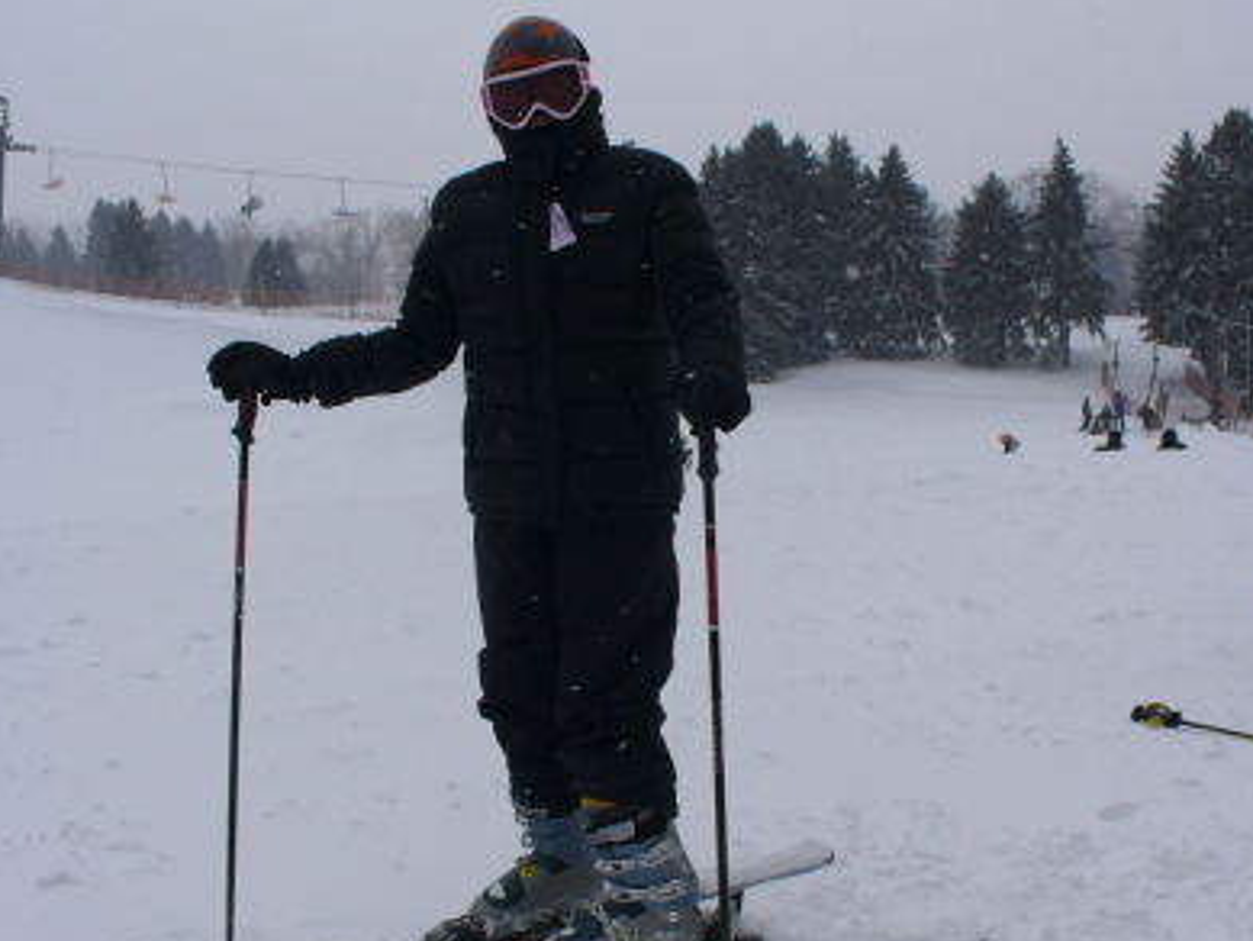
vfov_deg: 25.6
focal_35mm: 57
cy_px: 570
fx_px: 2064
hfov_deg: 33.7
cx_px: 705
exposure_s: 1/640
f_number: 5.6
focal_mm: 6.1
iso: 80
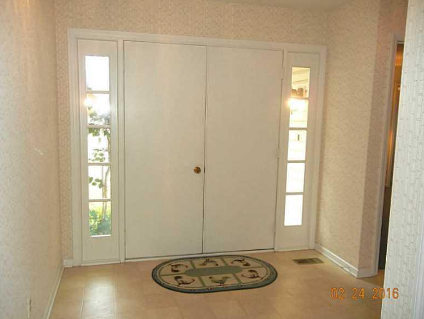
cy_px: 163
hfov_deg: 58.3
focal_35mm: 31
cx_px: 206
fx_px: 380
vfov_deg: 45.5
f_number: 3.5
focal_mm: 5.4
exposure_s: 1/30
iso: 200
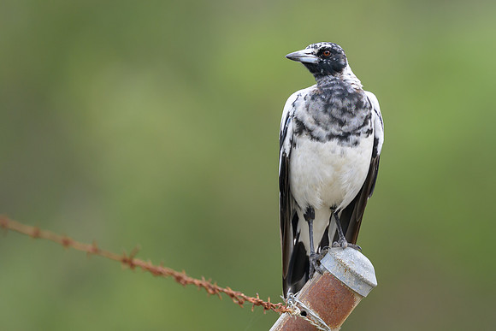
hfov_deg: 2.6
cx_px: 484
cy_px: 151
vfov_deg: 1.8
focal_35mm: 782
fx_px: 10773
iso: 400
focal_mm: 400
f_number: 2.8
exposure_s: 1/1600
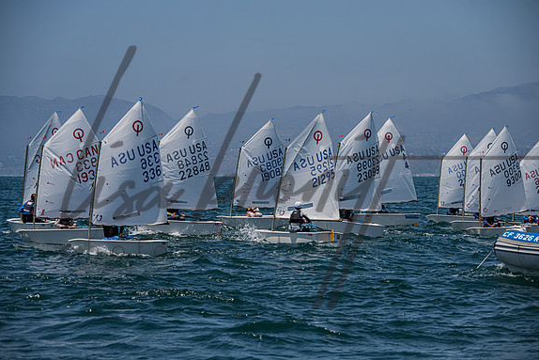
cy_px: 180
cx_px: 270
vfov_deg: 10.3
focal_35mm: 133
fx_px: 1992
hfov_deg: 15.4
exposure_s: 1/2000
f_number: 7.1
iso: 250
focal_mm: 130
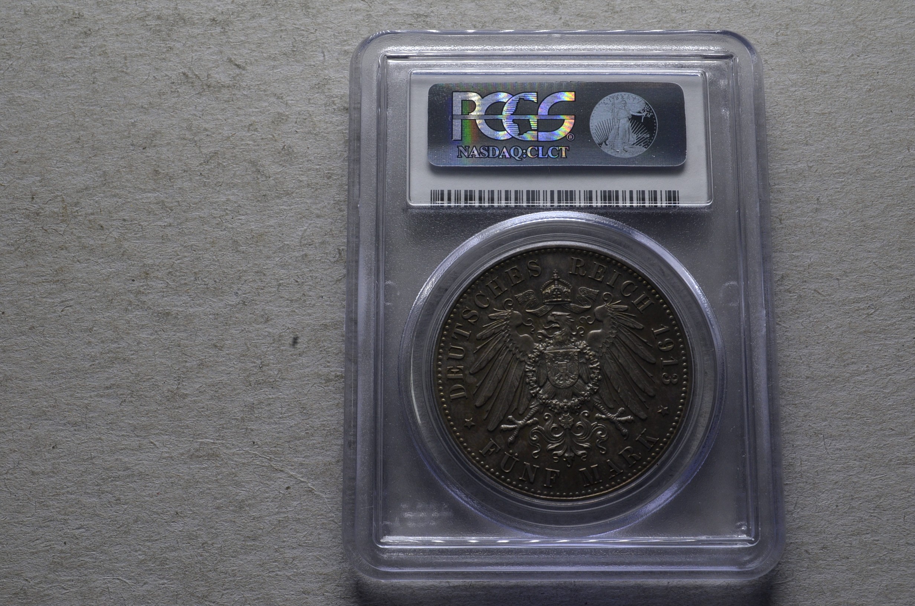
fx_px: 1294
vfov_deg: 26.4
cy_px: 303
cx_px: 458
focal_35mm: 51
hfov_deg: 39.0
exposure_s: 1/250
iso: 400
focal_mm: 34
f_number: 14
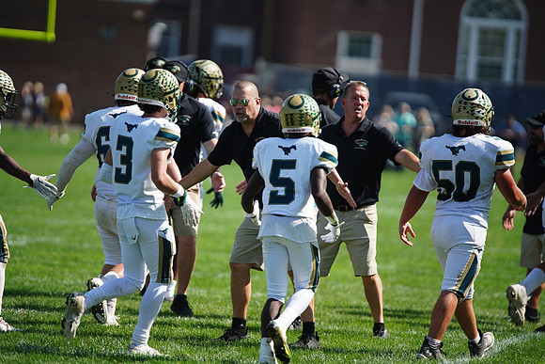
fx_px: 4543
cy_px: 182
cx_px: 272
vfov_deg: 4.6
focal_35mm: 300
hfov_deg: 6.9
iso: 400
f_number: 2.8
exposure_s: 1/4000
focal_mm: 300
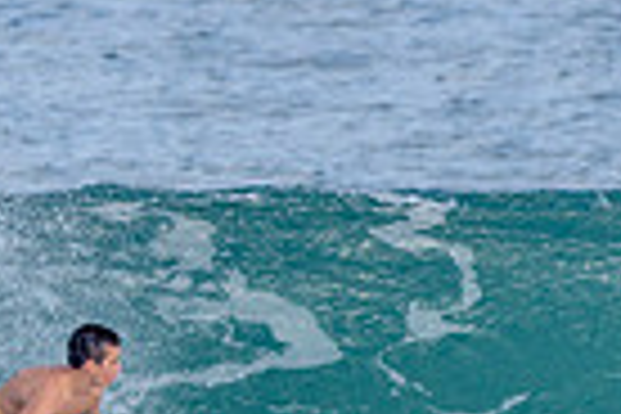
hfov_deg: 0.8
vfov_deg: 0.5
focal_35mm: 2567
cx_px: 162
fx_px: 44277
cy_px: 484
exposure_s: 1/1250
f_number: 5.6
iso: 250
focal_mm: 500
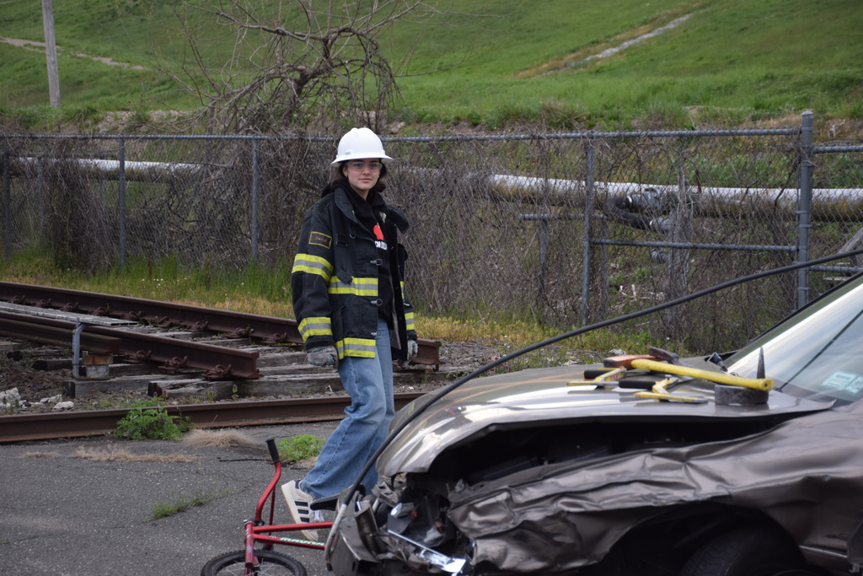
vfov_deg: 15.2
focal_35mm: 90
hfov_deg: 22.6
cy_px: 288
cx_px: 432
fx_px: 2158
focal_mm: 60
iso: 400
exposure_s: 1/125
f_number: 5.6
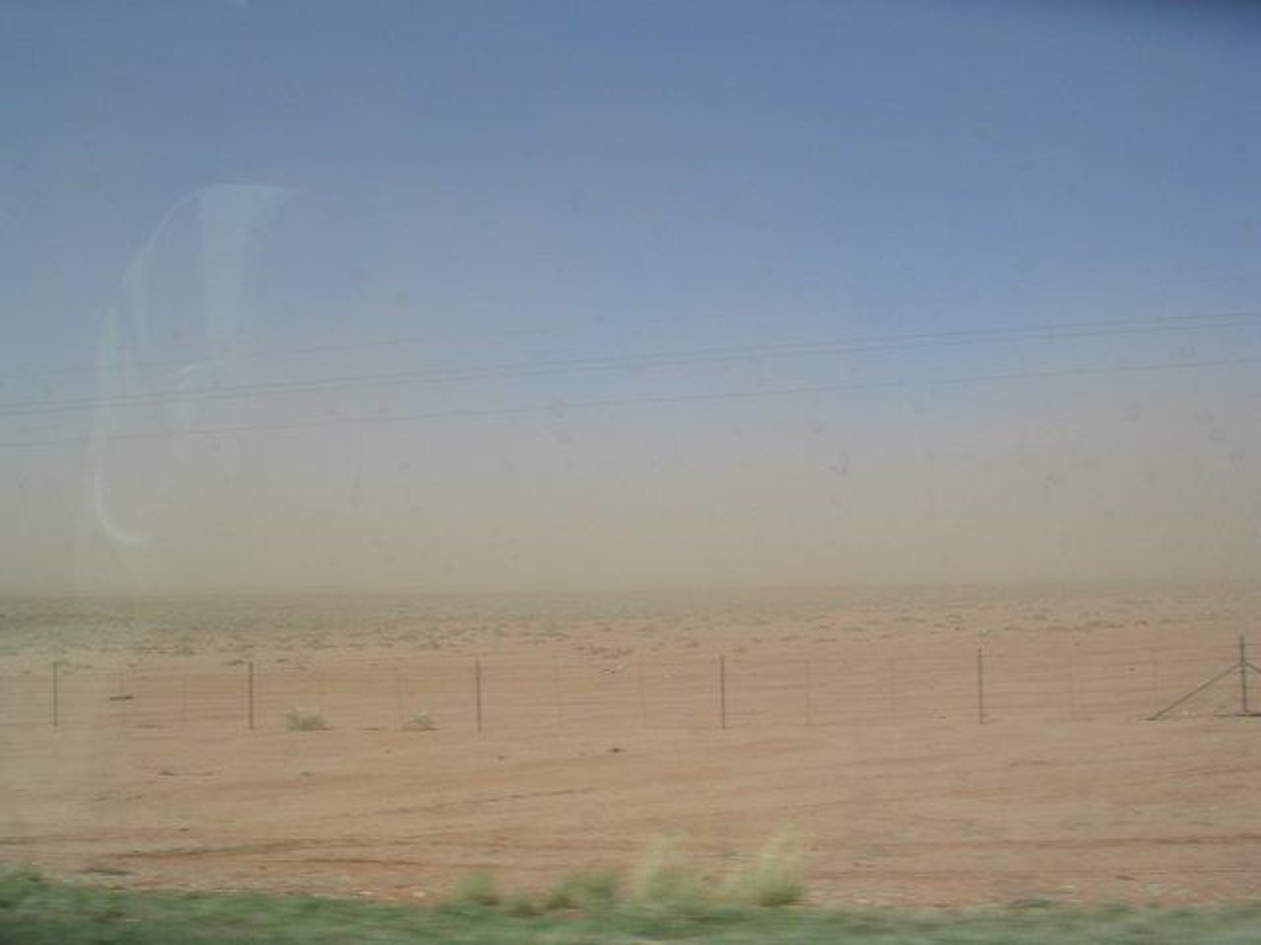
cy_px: 472
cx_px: 630
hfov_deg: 49.0
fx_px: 1384
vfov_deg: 37.7
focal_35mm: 38
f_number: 5.6
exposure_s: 1/354
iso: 50
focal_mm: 5.8
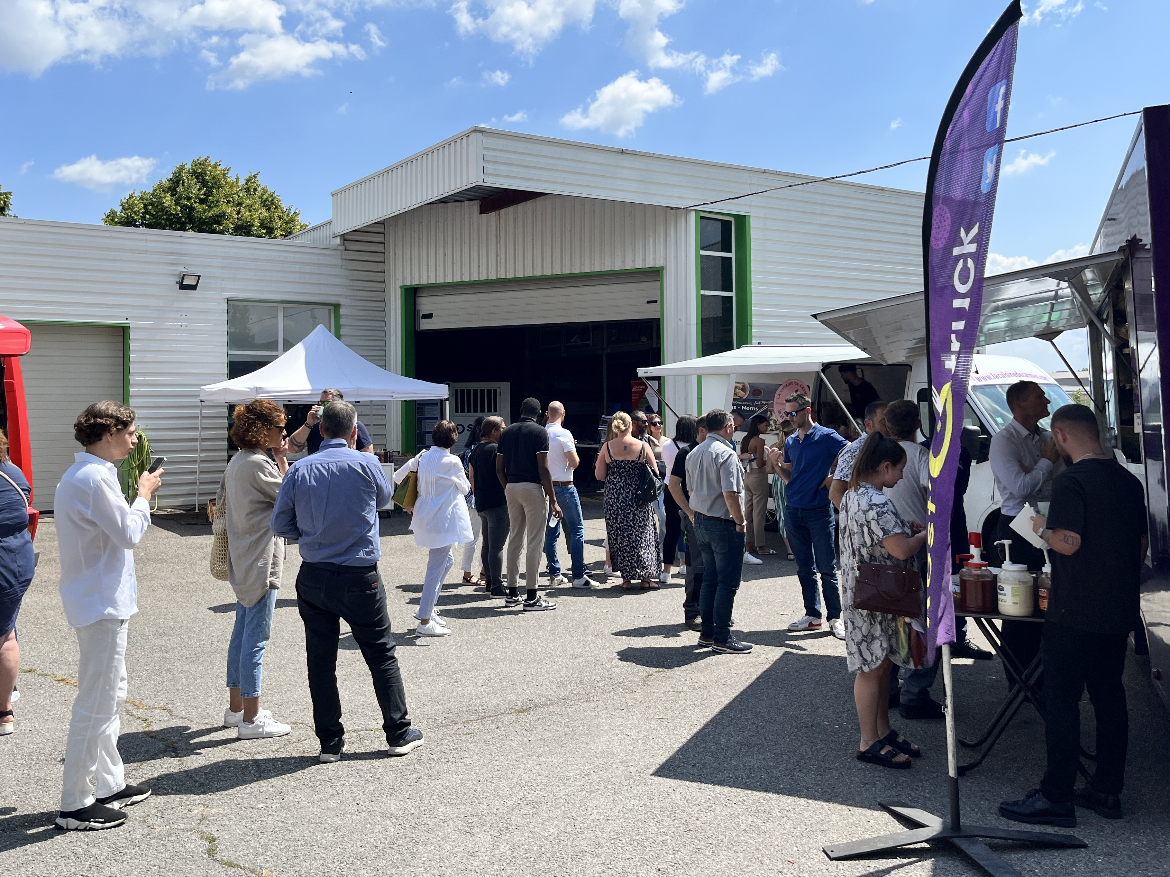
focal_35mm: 31
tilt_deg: +1.9
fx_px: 1048
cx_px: 518
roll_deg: +1.1
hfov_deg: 58.2
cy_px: 368
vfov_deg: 45.3
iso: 50
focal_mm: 5.1
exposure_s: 1/4310
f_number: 1.6
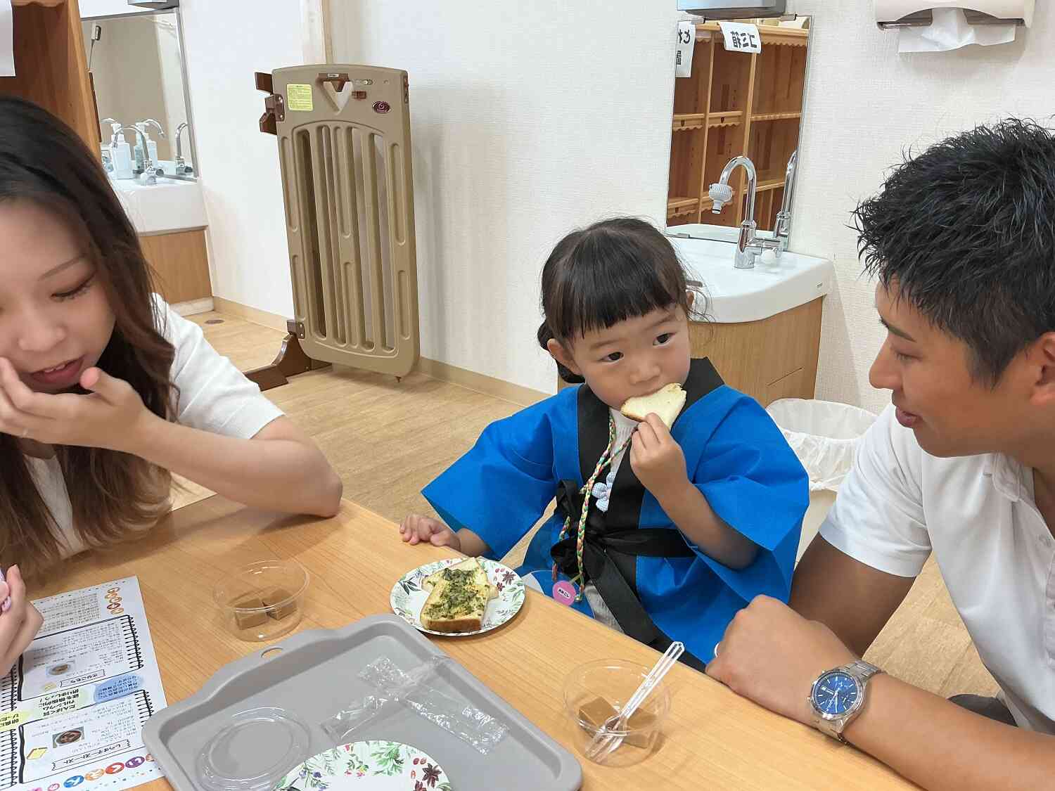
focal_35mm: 29
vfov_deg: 48.2
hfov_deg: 61.7
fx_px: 884
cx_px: 528
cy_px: 396
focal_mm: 3
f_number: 1.8
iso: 50
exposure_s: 1/50
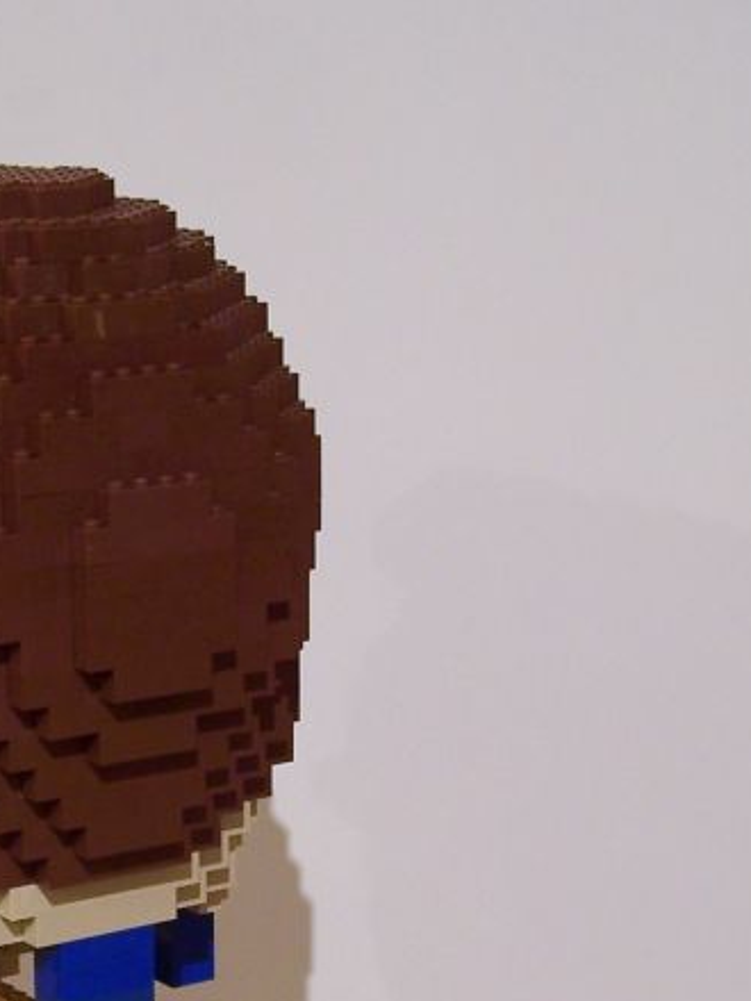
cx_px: 20
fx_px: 2690
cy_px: 871
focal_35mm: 93
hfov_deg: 15.6
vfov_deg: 20.7
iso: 80
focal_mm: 6.7
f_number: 2.8
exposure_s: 1/3
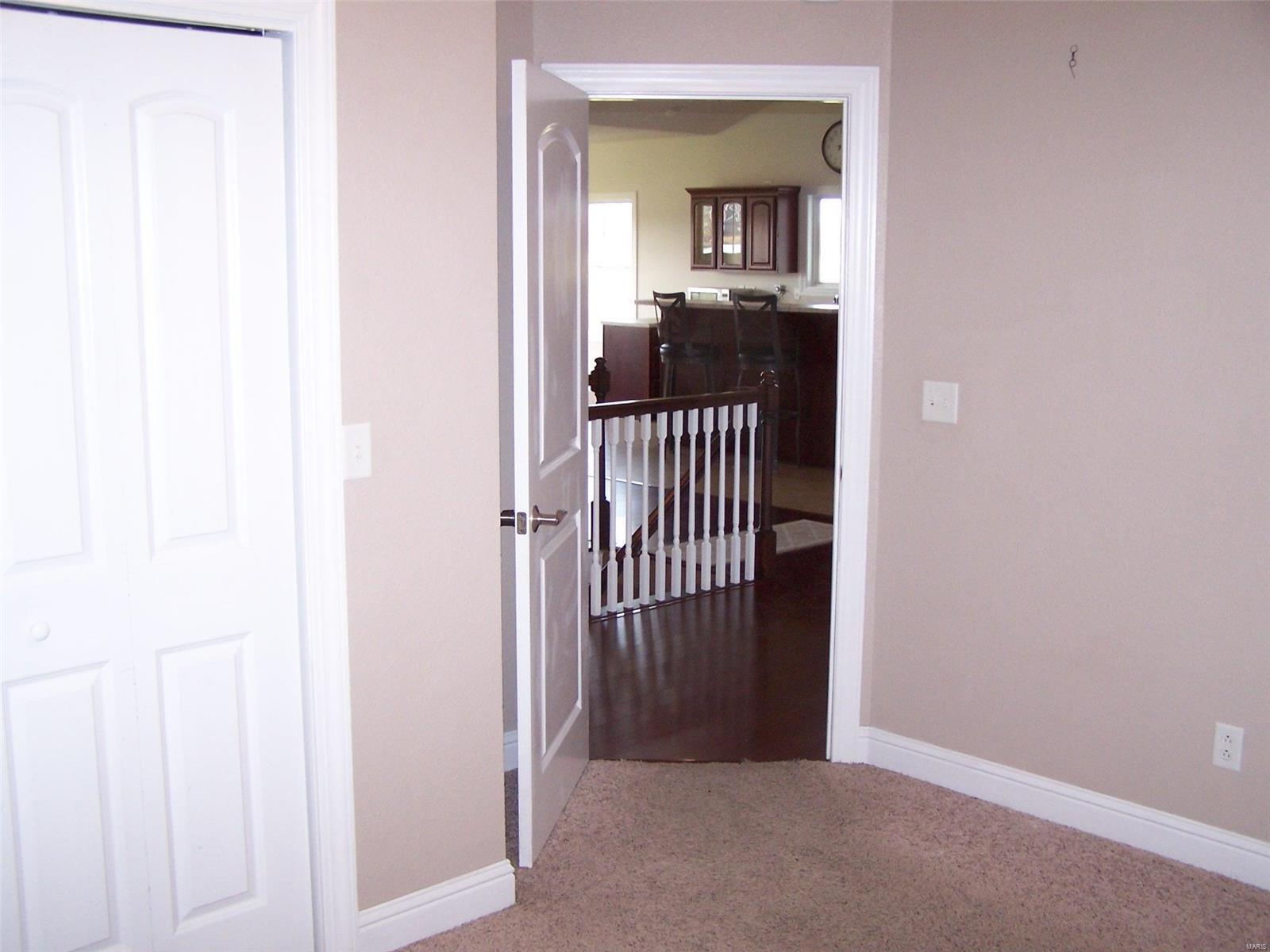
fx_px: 1394
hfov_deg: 49.0
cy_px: 476
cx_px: 635
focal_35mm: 38
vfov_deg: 37.7
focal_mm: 6.3
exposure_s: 1/60
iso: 140
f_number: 2.8
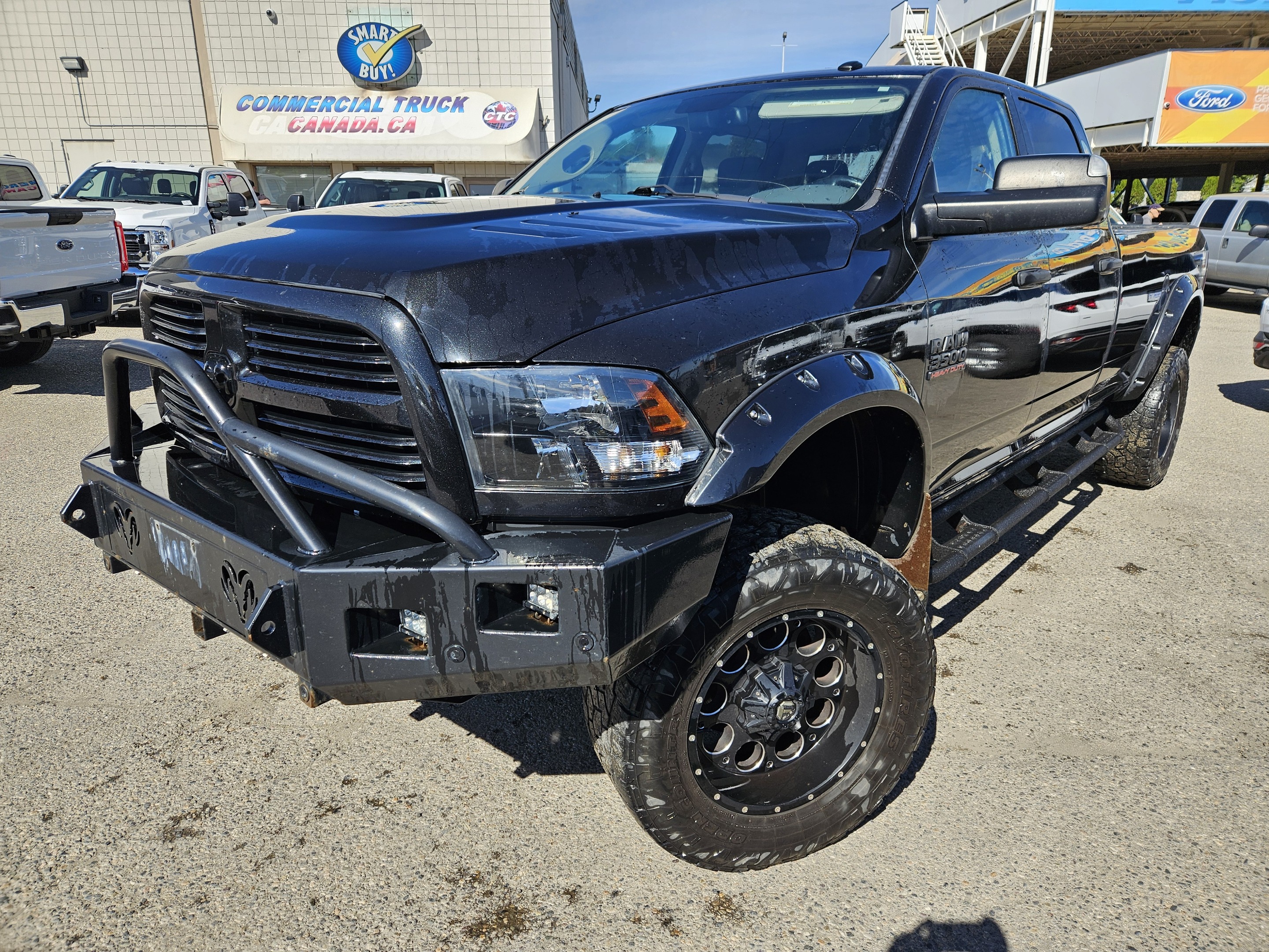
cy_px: 476
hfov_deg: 73.9
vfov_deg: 58.9
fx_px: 843
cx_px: 634
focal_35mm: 23
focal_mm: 5.4
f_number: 1.8
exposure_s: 1/1650
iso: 32
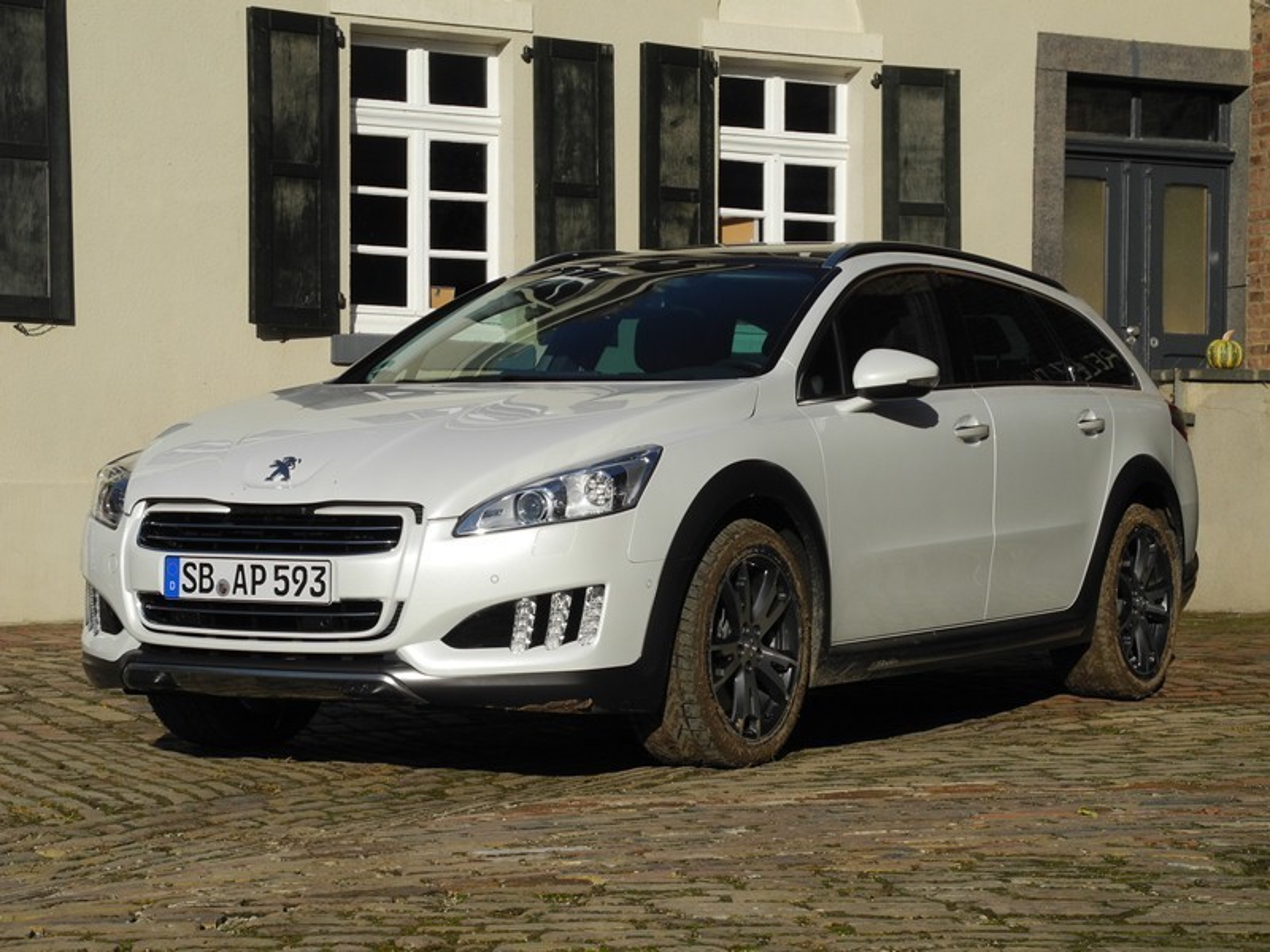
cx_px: 635
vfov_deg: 17.4
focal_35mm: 85
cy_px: 476
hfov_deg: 23.0
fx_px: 3119
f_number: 5.6
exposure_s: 1/824
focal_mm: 18.1
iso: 100
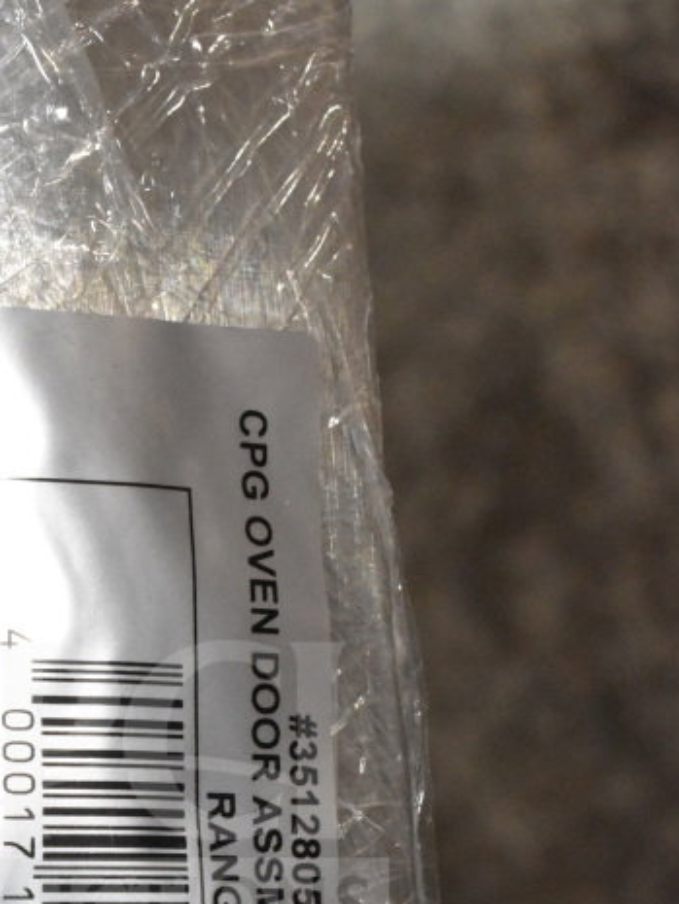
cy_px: 796
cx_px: 169
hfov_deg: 9.5
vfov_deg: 12.6
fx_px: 4077
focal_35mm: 156
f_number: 9
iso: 6400
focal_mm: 55
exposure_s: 1/320
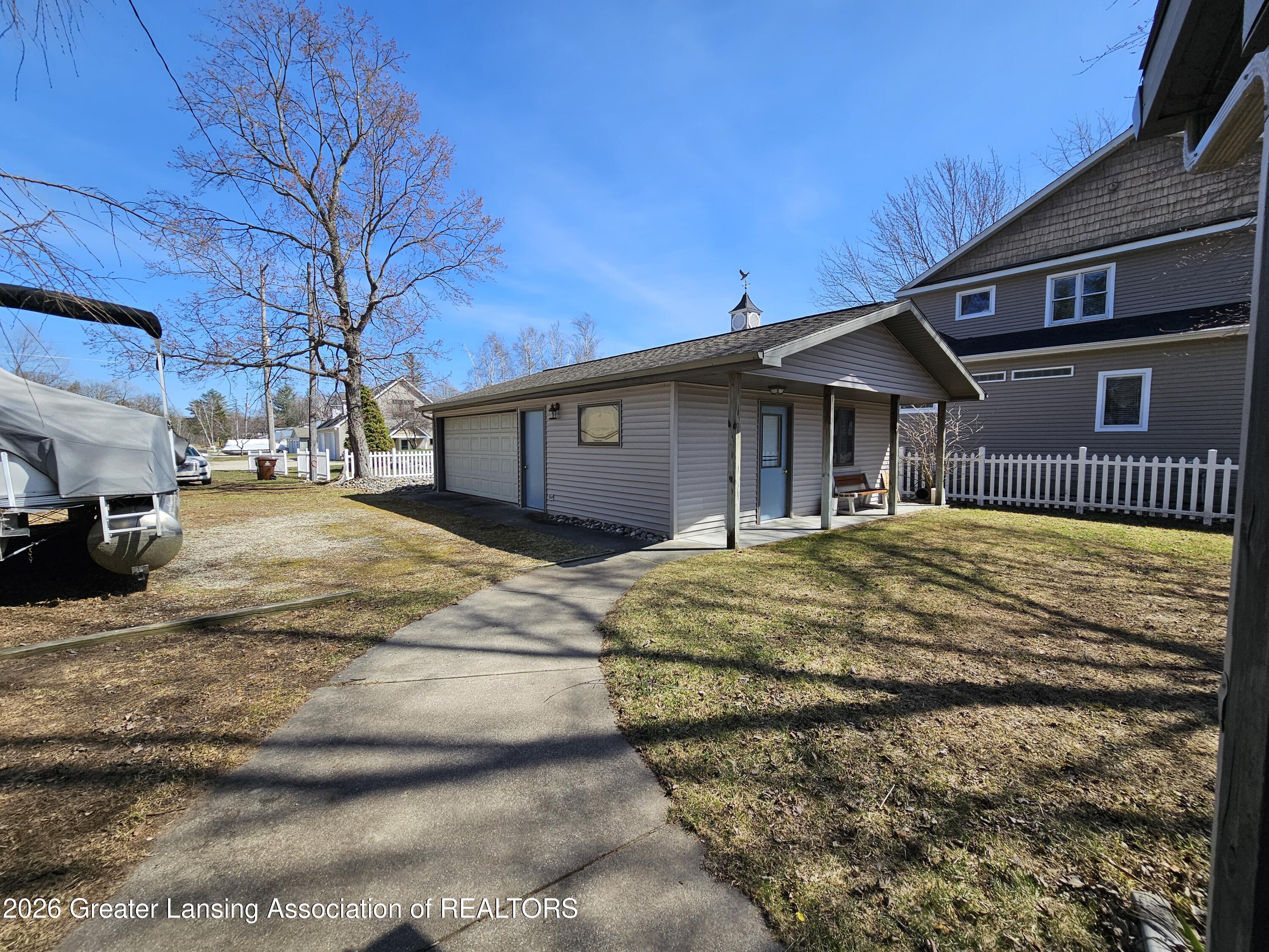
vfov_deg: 89.9
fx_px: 477
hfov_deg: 106.2
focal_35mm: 13
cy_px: 476
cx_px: 634
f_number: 2.2
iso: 50
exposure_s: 1/1559
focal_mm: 2.2
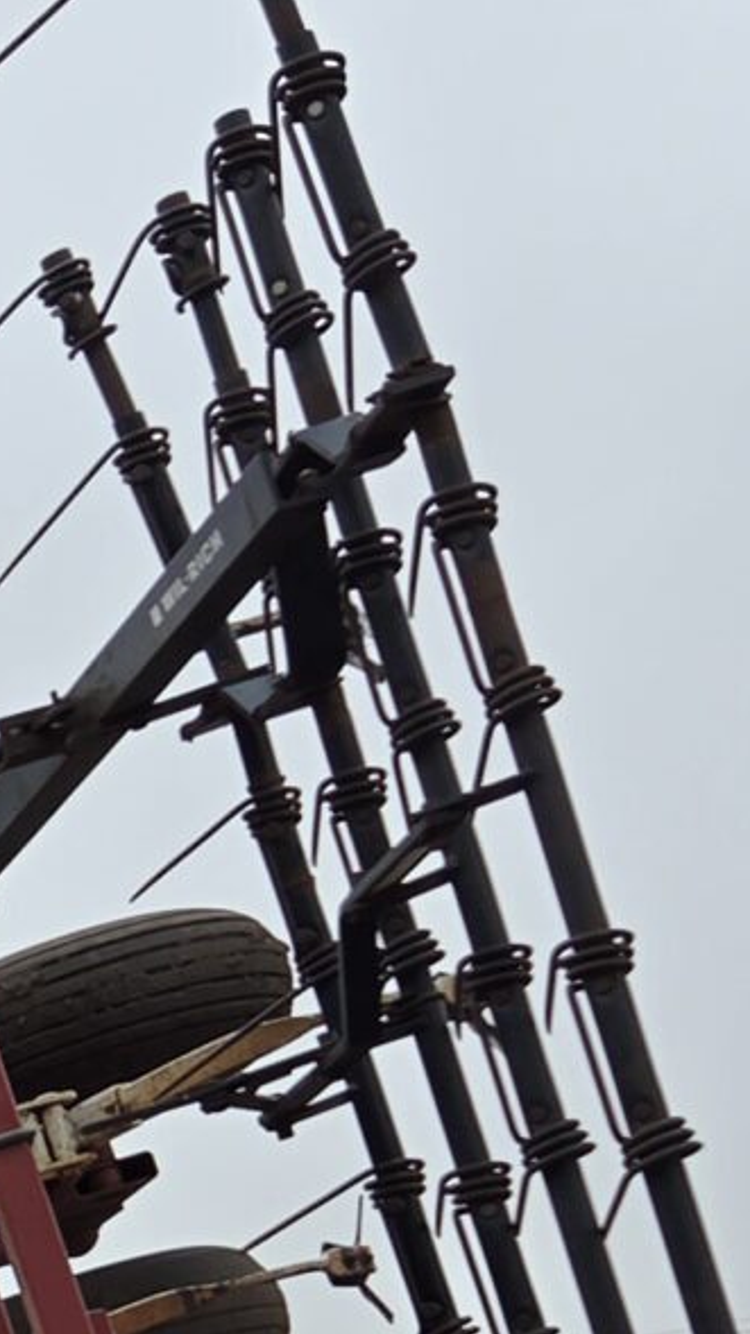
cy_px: 1590
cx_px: -1006
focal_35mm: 109
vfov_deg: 18.6
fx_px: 3856
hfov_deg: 9.9
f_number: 1.8
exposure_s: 1/180
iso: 40
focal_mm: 5.4
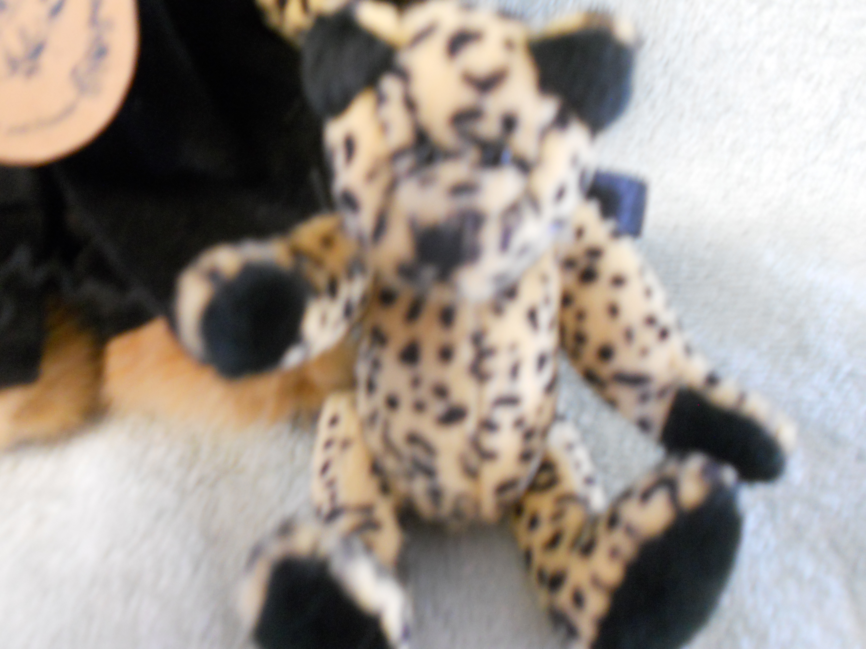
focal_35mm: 32
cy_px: 324
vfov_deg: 44.2
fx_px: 801
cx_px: 433
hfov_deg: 56.8
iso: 400
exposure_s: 1/8
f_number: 3.5
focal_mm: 5.8
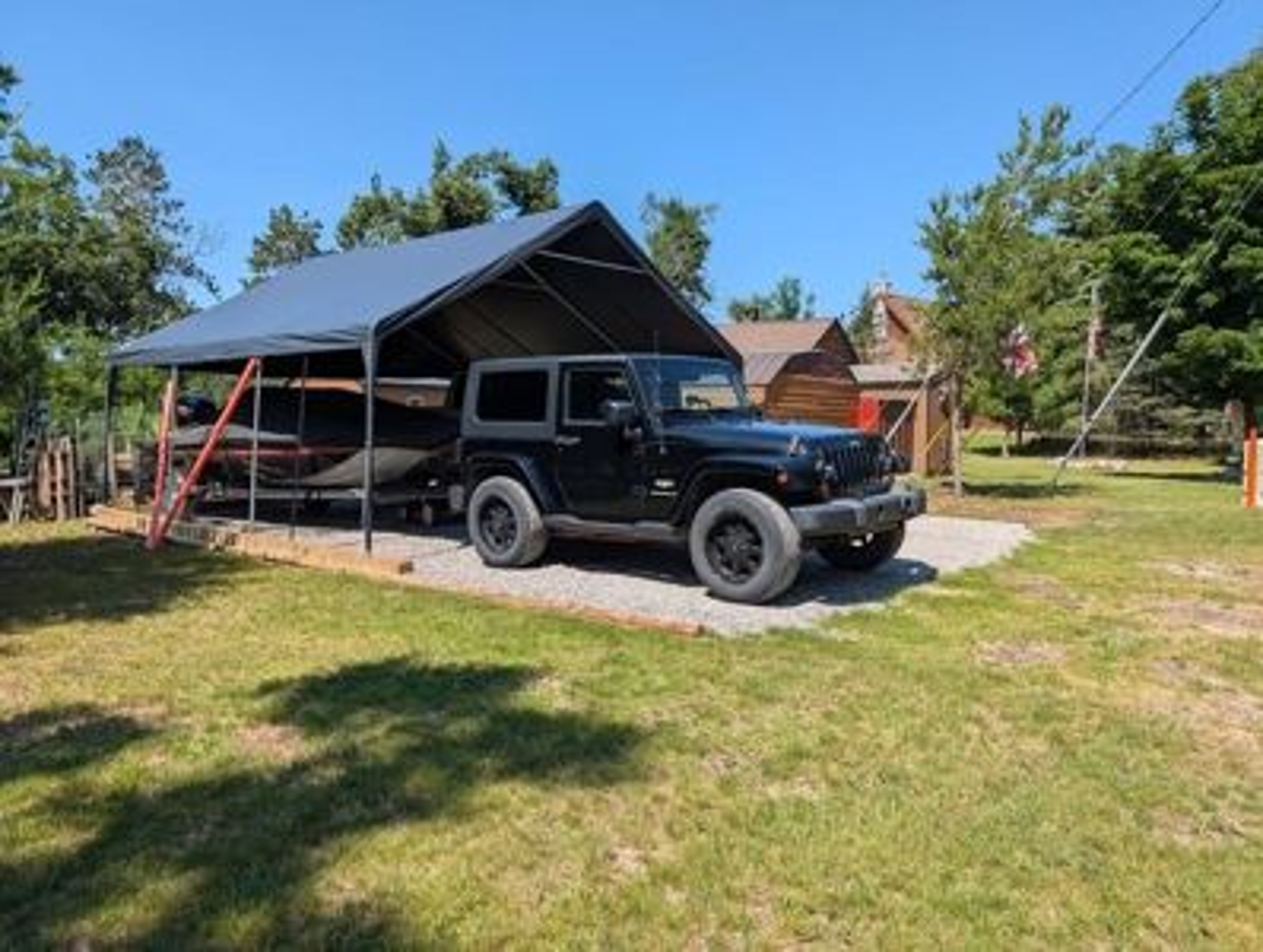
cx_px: 632
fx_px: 877
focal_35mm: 24
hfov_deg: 71.5
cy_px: 476
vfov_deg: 57.0
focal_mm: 6.9
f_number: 1.68
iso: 21
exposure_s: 1/848
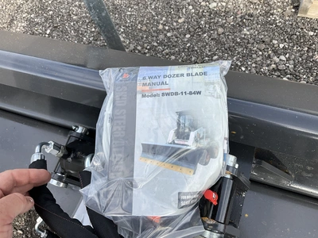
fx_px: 266
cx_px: 159
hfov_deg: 61.7
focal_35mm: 29
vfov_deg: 48.2
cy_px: 119
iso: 25
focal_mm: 3
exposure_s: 1/606
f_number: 1.8
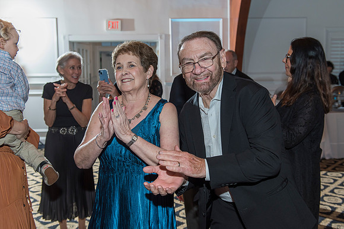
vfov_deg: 38.2
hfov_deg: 54.8
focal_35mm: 35
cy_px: 105
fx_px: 331
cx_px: 186
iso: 500
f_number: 4
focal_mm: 32
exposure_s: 1/125
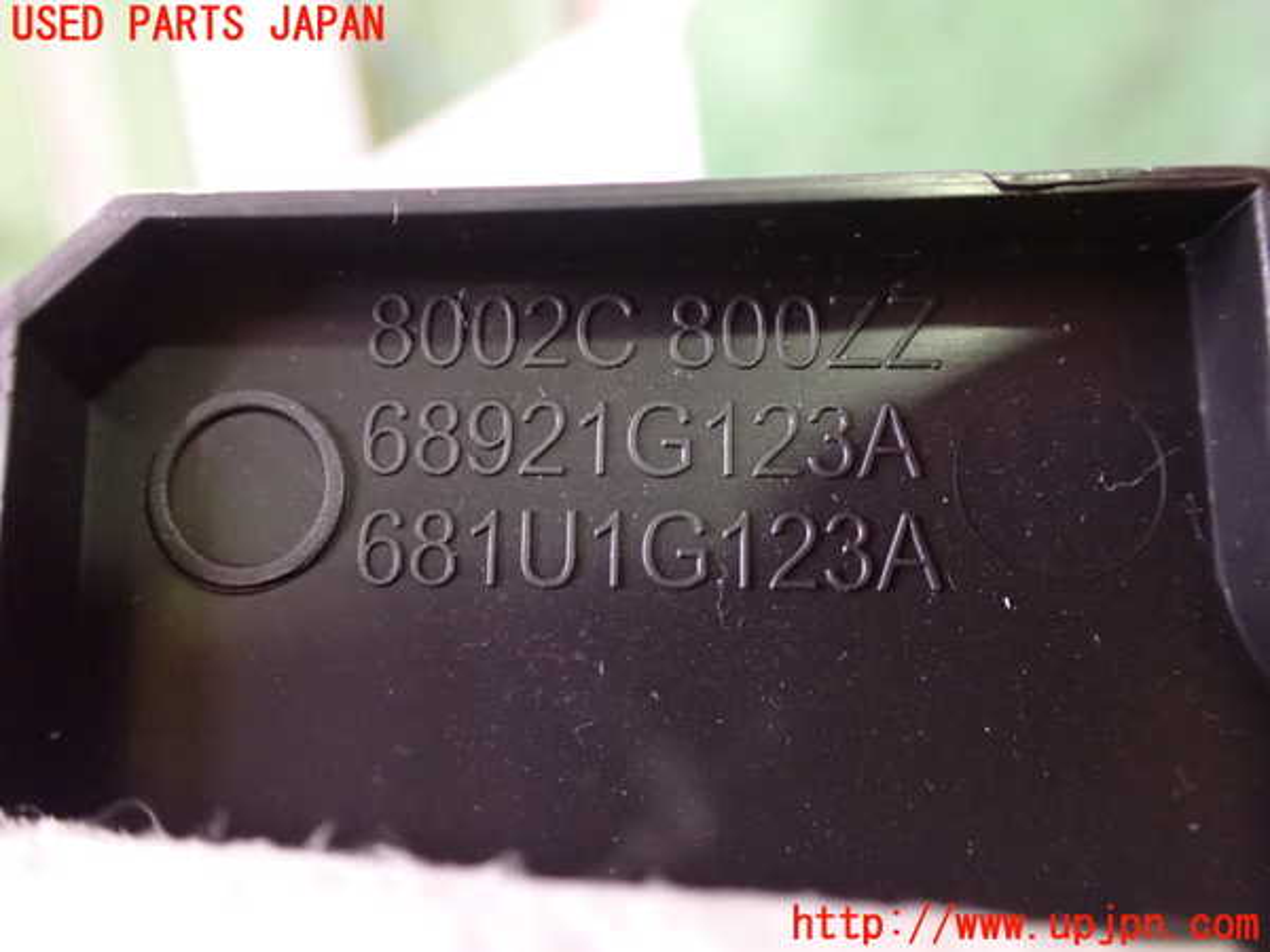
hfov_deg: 60.0
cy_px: 476
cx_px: 635
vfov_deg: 46.8
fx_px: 1101
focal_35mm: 30
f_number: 2.3
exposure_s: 1/30
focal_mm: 5.4
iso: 1600
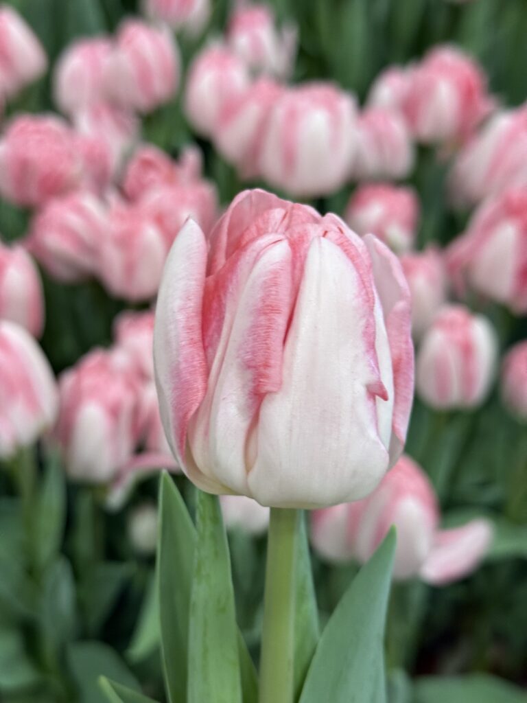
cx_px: 264
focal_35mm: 48
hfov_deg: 30.3
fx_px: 974
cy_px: 352
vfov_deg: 39.7
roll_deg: -3.3
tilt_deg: -36.3
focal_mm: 6.76
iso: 200
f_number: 1.78
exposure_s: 1/50
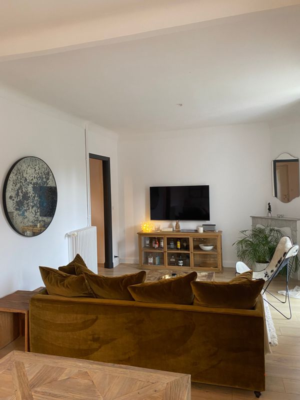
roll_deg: +0.7
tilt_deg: -0.3
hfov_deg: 53.1
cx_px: 150
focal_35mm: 26
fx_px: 300
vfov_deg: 67.3
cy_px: 200
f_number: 1.8
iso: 160
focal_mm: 4.25
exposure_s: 1/50
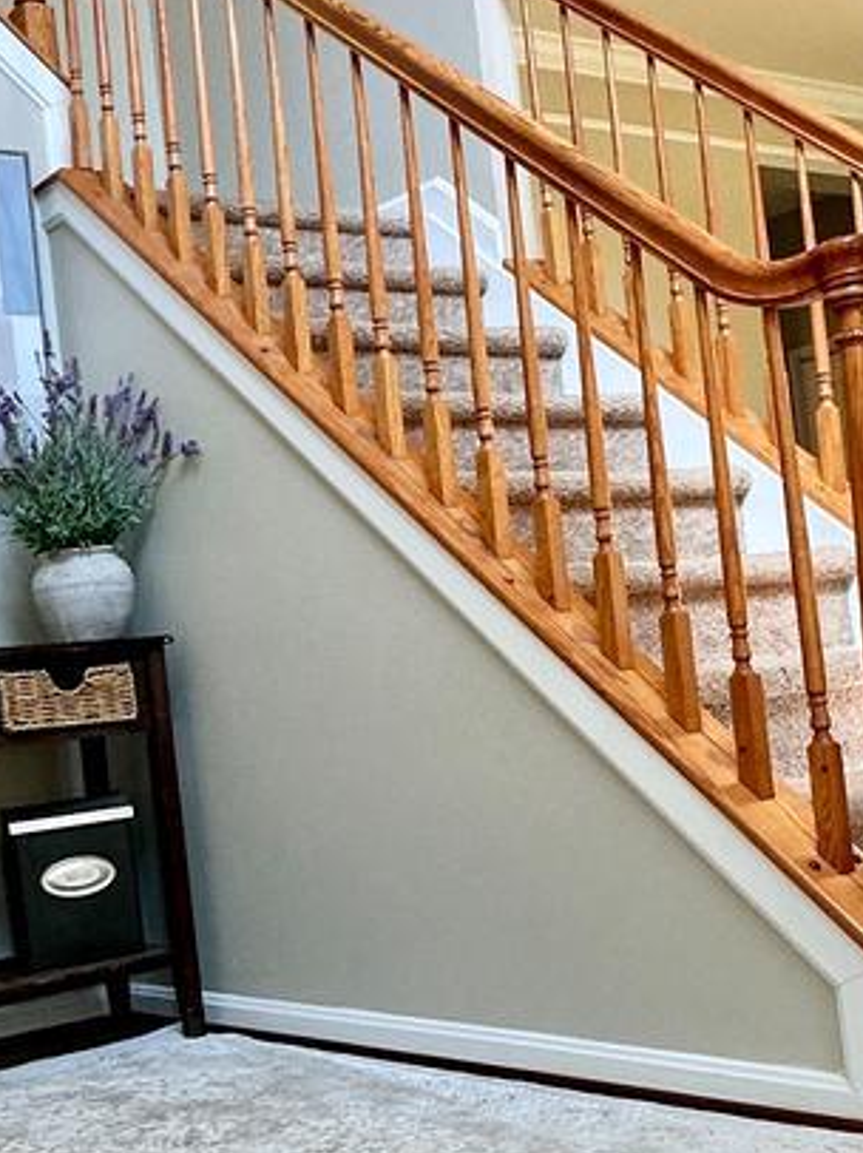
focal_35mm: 53
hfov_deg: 27.1
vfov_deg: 36.1
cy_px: 690
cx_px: 210
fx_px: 1764
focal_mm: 2.22
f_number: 2.2
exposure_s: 1/120
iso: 125
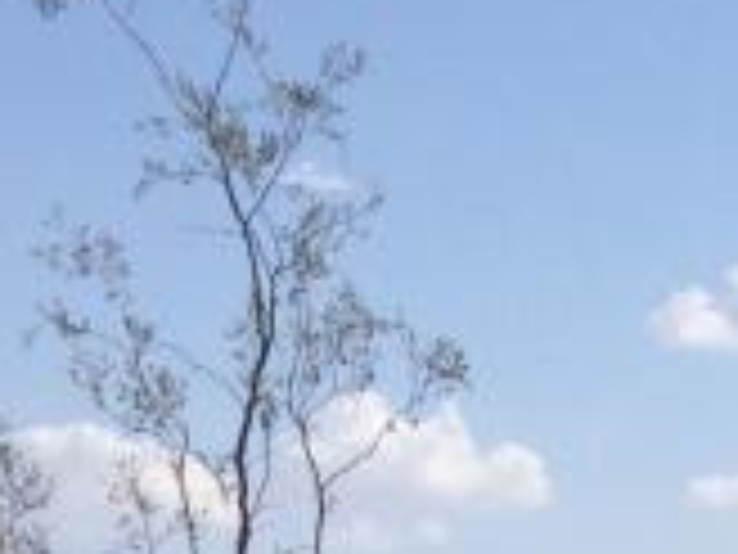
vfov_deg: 8.0
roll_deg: +2.8
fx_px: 3859
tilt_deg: +0.1
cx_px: 1616
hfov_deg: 9.9
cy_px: 941
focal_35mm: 181
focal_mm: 4.15
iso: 32
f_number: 2.2
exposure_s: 1/3165
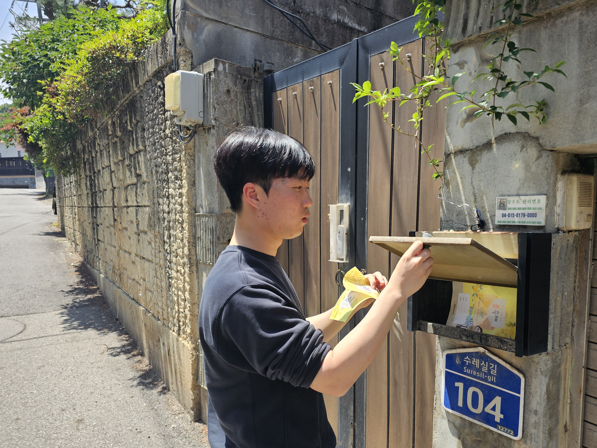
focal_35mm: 28
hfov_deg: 63.1
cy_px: 268
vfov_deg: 49.4
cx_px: 342
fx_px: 483
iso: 10
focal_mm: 6.3
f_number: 1.7
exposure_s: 1/232
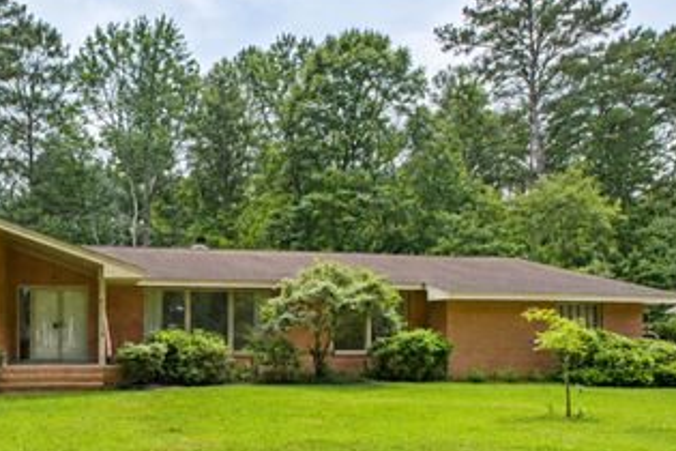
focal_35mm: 27
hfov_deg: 63.6
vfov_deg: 47.3
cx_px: 172
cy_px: 294
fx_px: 507
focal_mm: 17
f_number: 8
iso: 500
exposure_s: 1/100
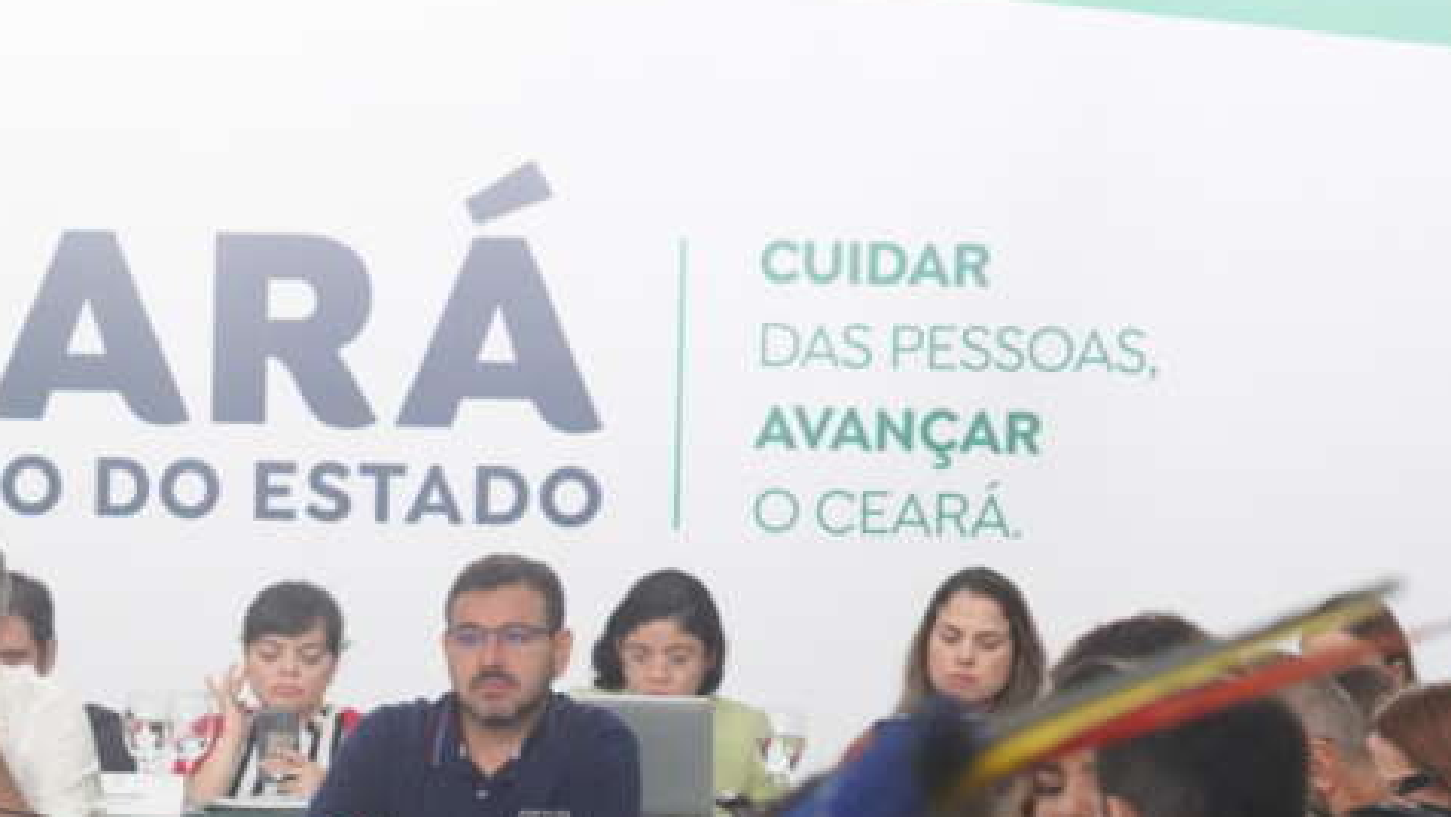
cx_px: -235
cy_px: 1204
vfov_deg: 5.2
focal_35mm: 230
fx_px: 8851
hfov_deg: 9.3
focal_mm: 87
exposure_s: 1/160
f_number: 5
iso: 5000
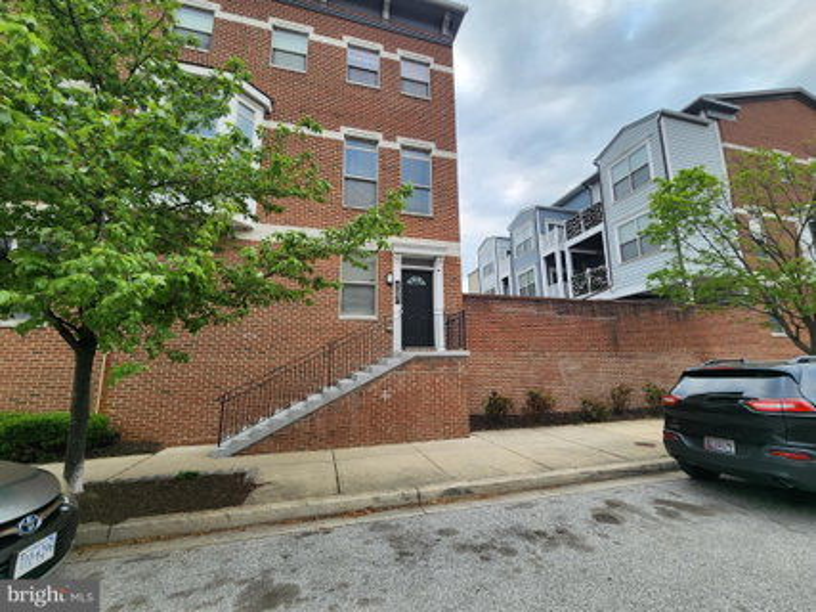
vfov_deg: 89.9
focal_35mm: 13
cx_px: 408
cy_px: 306
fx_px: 306
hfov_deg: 106.2
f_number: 2.2
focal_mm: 2.2
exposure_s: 1/462
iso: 50
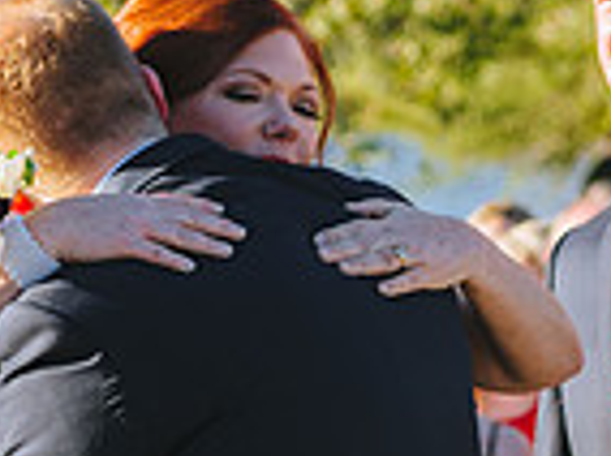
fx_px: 4581
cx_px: 374
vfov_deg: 5.7
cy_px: 389
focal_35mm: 260
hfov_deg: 7.6
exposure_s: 1/1000
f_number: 4
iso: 200
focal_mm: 66
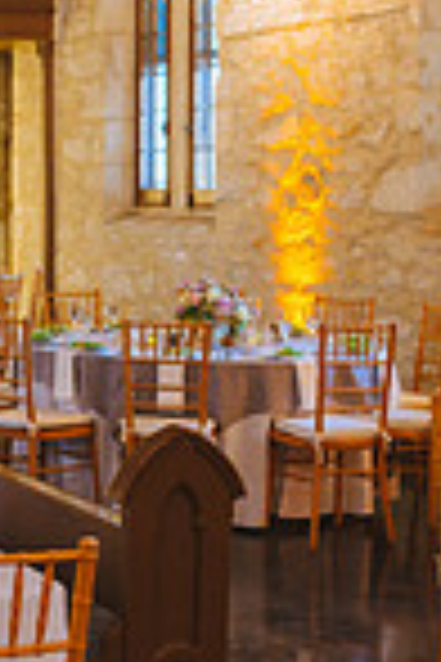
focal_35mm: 95
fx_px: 1745
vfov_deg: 21.4
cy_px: 248
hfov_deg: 13.9
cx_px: -128
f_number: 2.8
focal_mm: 31
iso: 1000
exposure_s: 1/80
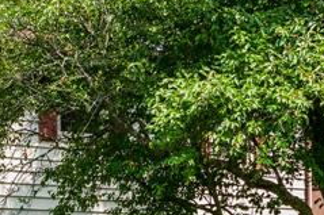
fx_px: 1079
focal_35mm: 120
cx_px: 125
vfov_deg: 11.1
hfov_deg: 17.1
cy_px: 279
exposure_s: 1/80
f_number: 4
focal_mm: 10.26
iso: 100
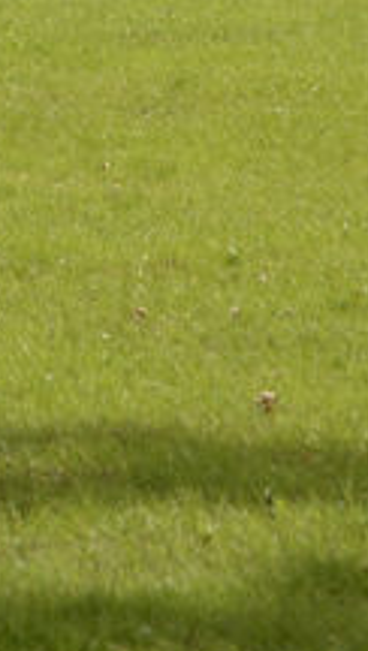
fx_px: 4271
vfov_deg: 8.1
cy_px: -814
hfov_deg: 4.5
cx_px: -1210
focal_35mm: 247
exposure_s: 1/1000
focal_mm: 34
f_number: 5
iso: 100
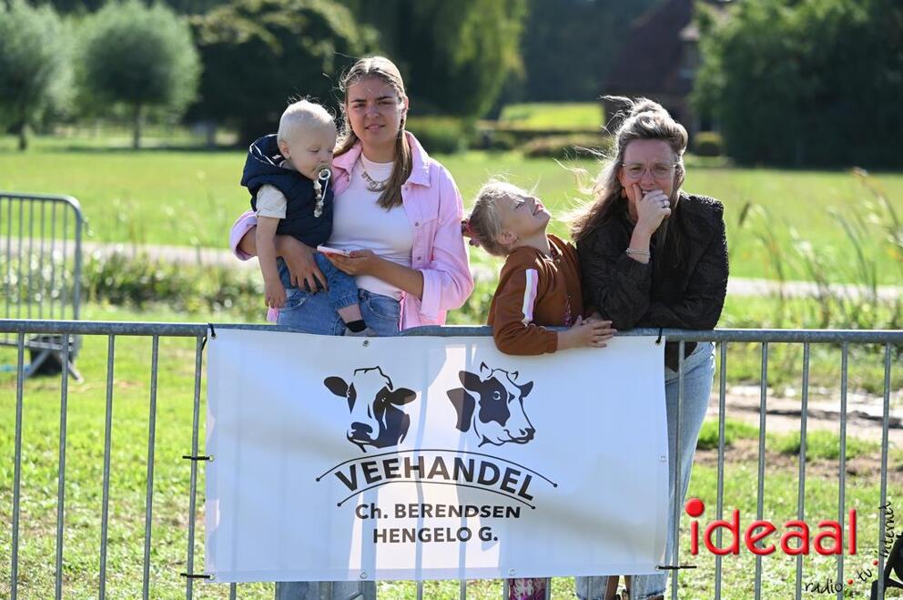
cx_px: 452
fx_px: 4134
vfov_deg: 8.3
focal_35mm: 165
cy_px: 300
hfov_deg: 12.5
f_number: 4.8
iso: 500
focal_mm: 165
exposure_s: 1/1250
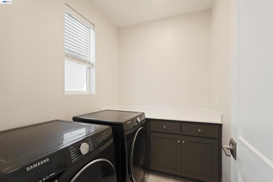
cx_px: 136
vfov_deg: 73.8
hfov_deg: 96.7
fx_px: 121
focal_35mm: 16
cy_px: 91
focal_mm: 16
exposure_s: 1/15
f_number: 9
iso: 800
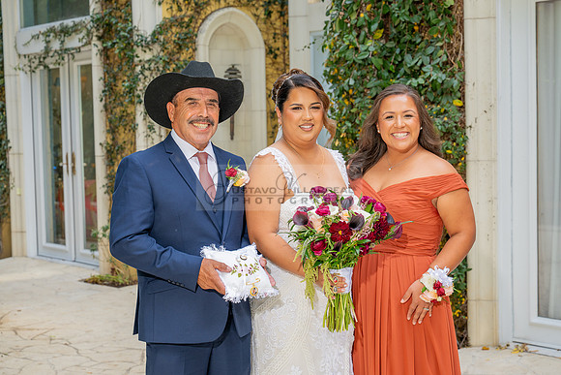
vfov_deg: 21.3
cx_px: 280
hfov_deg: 31.4
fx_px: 998
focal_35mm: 64
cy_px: 188
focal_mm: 64
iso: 200
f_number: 5.6
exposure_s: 1/200
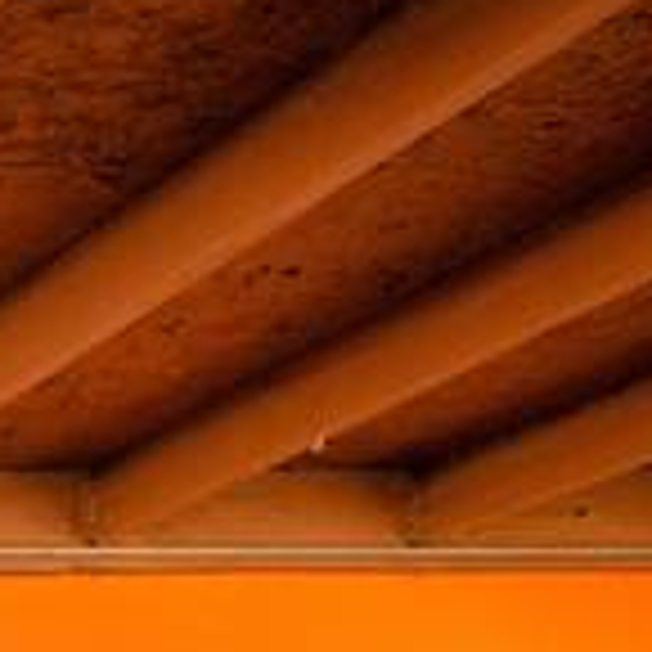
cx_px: -1061
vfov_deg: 15.3
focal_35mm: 84
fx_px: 1790
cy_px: 1403
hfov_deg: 13.1
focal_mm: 14
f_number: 4
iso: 640
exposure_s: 1/125
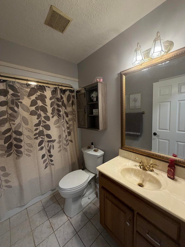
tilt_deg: -6.0
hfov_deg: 85.7
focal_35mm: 14
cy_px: 124
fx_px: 100
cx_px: 92
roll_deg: +2.6
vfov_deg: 102.1
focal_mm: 2.22
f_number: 2.2
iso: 200
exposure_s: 1/120
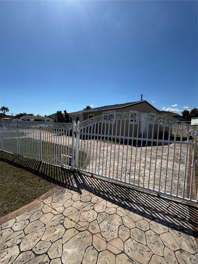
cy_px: 132
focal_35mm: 14
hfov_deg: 85.7
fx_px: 107
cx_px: 99
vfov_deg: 102.1
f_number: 2.2
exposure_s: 1/2874
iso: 40
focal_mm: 2.22
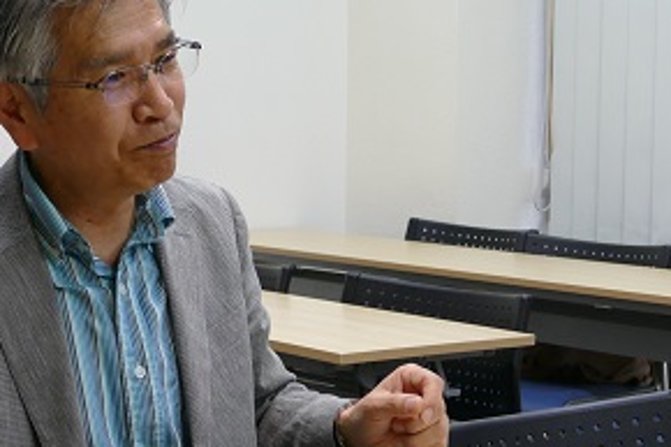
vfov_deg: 16.1
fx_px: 1583
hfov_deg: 23.7
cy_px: 219
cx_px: 178
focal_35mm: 85
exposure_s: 1/125
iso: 640
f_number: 3.2
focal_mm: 16.49
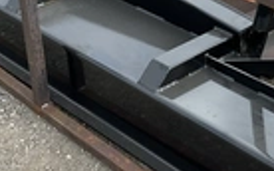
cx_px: 236
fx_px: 664
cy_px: 18
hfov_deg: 22.8
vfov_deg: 14.5
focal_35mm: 89
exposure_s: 1/318
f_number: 1.8
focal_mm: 3
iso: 25
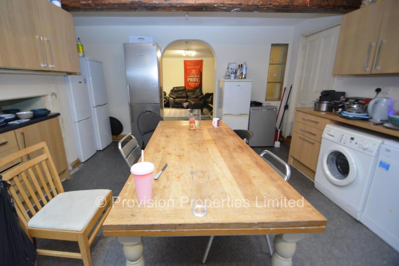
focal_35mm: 15
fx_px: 166
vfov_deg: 77.4
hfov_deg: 100.4
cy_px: 133
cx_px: 200
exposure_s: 1/30
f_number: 3.5
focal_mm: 10
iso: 2000
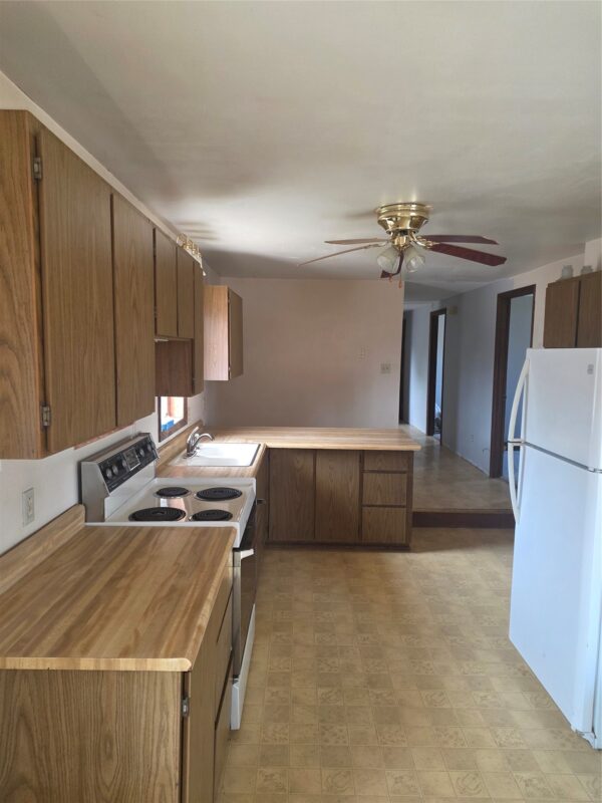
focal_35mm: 23
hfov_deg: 58.9
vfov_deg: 73.9
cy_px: 402
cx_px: 301
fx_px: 533
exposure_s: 1/120
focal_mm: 6.25
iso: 320
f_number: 1.7
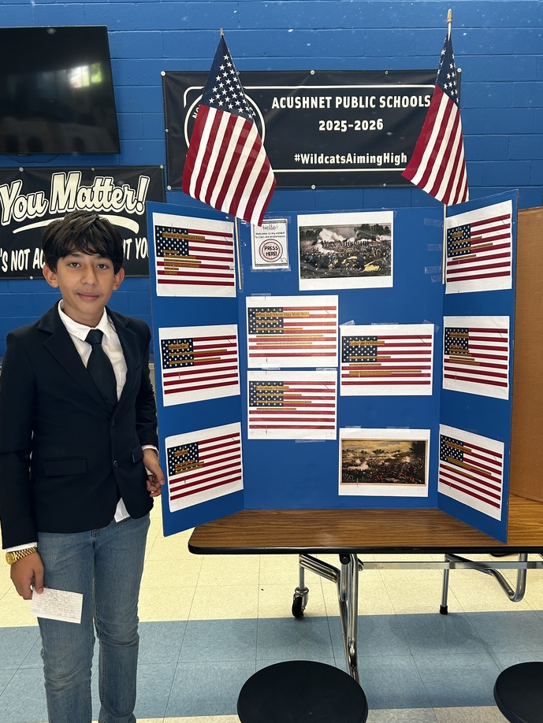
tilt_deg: -10.1
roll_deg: +0.9
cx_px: 281
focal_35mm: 29
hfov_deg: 48.2
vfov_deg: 61.5
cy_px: 395
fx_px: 606
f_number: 1.5
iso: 80
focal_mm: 5.7
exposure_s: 1/60
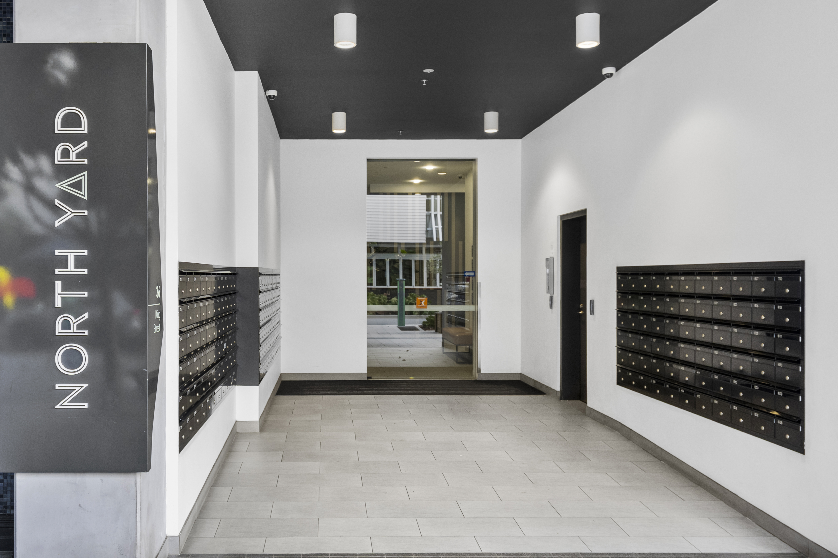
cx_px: 419
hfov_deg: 61.9
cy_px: 279
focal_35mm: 30
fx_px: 698
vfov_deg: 43.6
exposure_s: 1/6
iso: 800
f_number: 7.1
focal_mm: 20
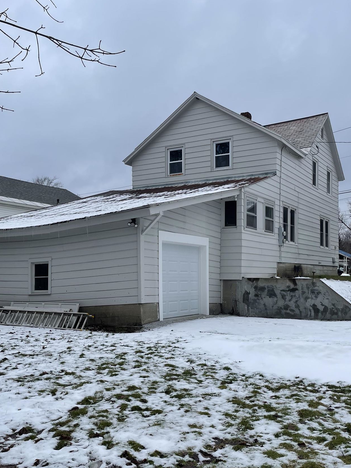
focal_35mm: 36
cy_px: 273
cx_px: 183
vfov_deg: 51.1
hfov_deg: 39.6
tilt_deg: +1.5
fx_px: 487
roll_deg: +0.1
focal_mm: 4.2
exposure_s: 1/1195
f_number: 1.6
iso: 32
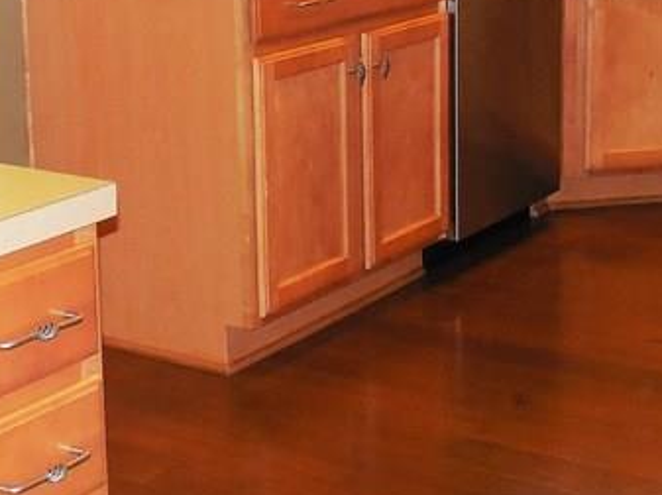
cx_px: 233
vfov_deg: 19.1
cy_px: 95
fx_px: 1452
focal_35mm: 76
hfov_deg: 25.6
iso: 360
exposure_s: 1/25
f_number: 3.3
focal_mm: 4.5
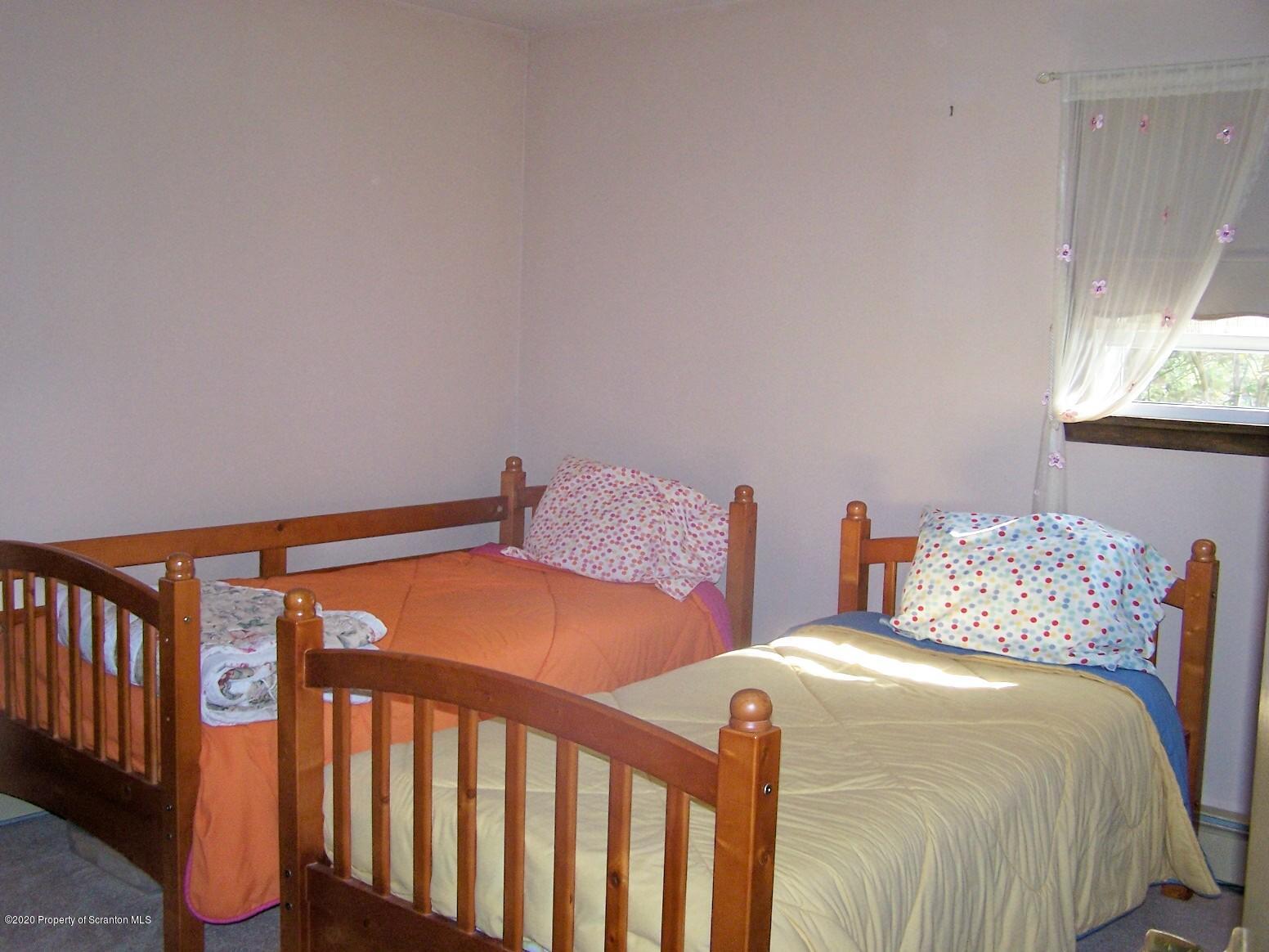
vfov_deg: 37.7
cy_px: 476
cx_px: 634
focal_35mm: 38
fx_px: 1393
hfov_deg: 49.0
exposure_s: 1/60
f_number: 2.8
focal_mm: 6.3
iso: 140
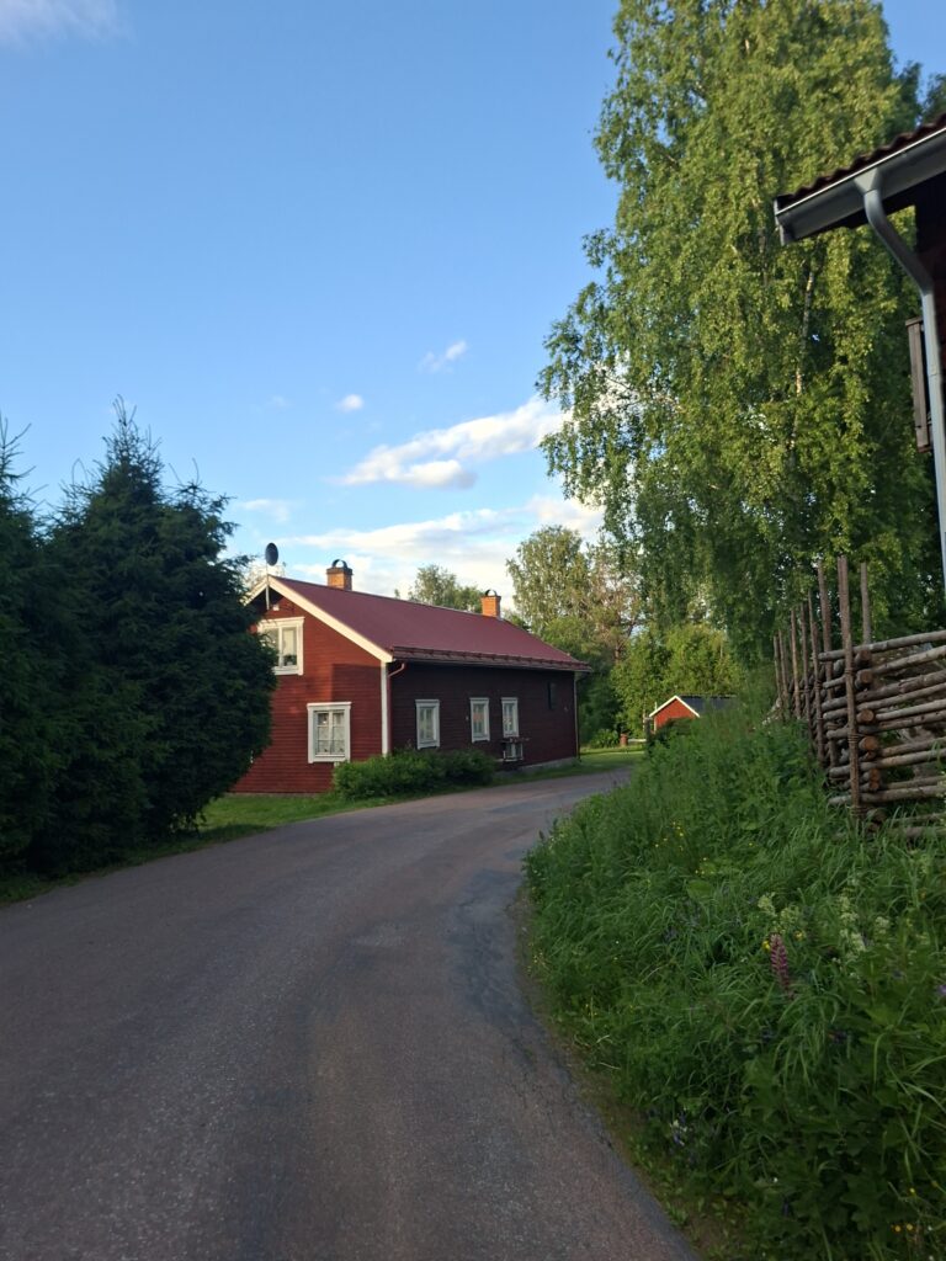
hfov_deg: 58.9
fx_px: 838
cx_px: 473
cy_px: 630
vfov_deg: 73.9
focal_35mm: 23
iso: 50
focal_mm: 5.54
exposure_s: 1/413
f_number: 1.8
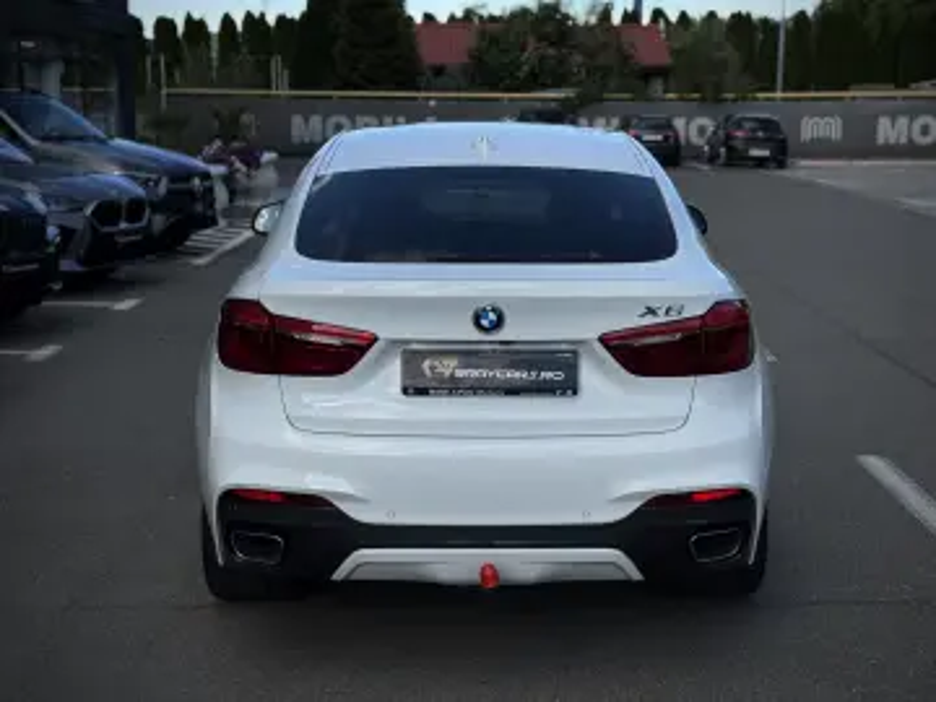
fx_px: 1298
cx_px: 468
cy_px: 351
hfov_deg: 39.7
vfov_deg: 30.3
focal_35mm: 48
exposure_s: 1/4975
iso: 64
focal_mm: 6.76
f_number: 1.78
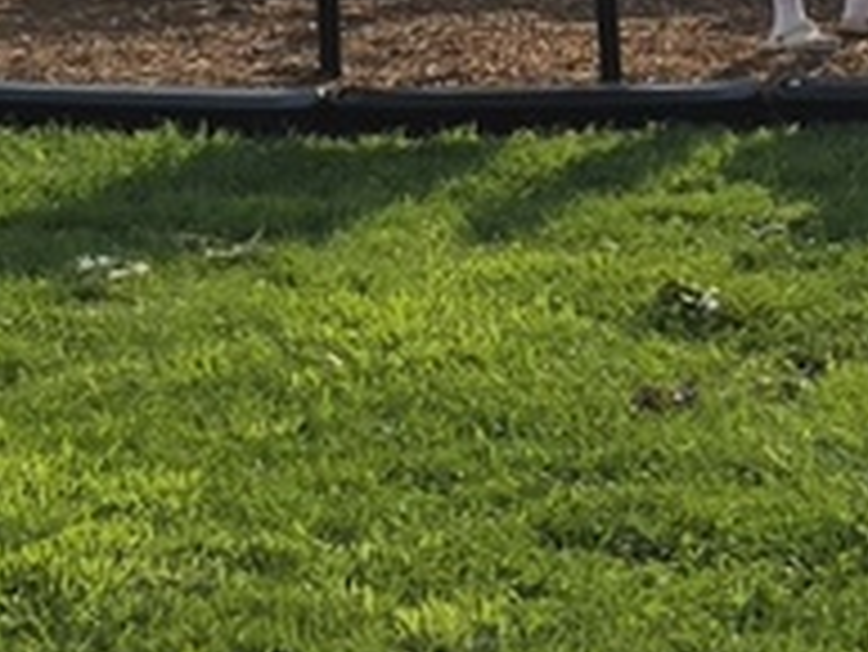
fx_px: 3061
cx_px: 1259
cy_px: -728
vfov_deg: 10.9
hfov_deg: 15.1
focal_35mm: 122
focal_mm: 6.3
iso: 50
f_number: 1.7
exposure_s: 1/10000
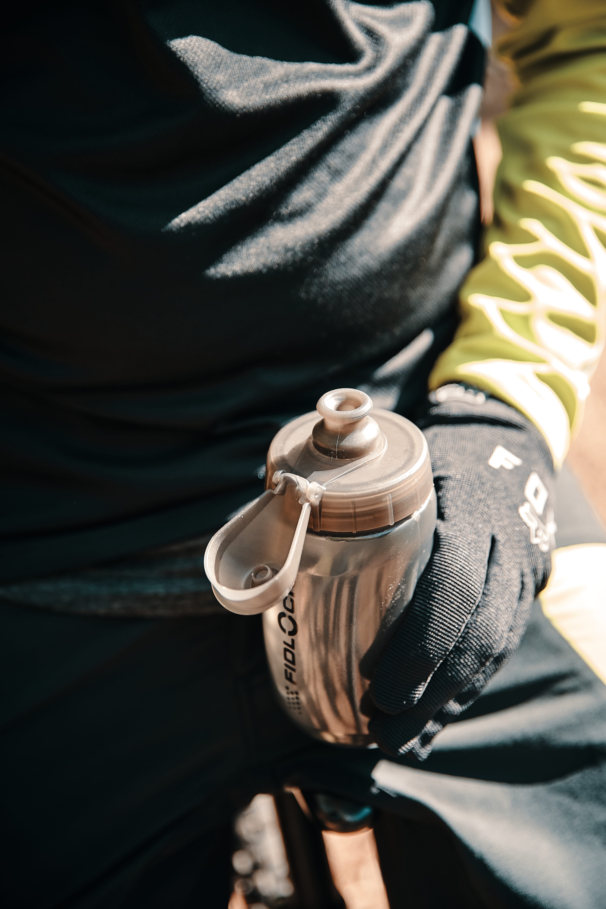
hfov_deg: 24.6
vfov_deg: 36.2
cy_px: 454
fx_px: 1388
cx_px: 303
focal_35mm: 55
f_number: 2.8
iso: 500
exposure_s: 1/800
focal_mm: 55
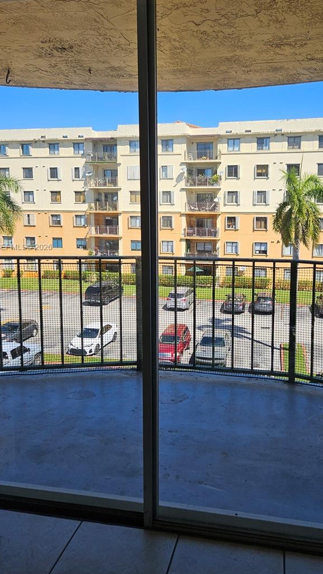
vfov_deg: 65.8
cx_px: 198
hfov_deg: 39.9
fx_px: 442
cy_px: 247
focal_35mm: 29
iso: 25
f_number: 1.8
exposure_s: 1/1525
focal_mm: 5.4
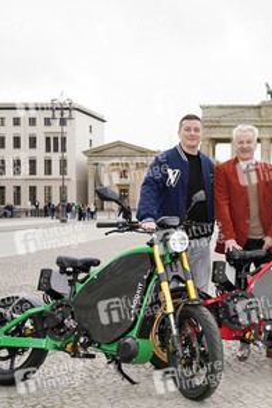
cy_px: 204
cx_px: 291
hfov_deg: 25.7
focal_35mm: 49
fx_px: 555
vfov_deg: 40.3
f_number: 8
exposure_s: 1/250
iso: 500
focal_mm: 32
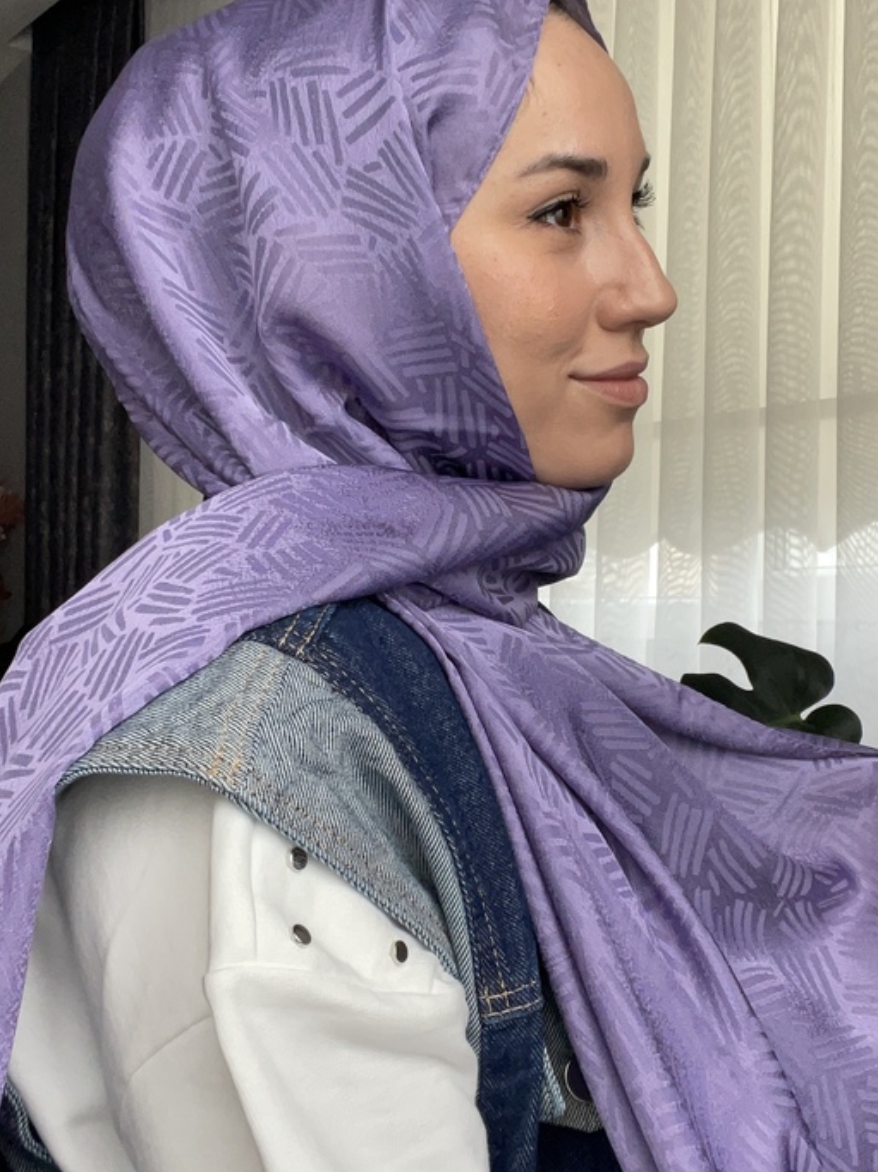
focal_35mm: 44
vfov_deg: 43.0
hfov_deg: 32.9
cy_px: 589
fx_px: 1489
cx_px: 450
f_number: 2.2
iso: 125
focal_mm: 2.71
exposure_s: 1/60
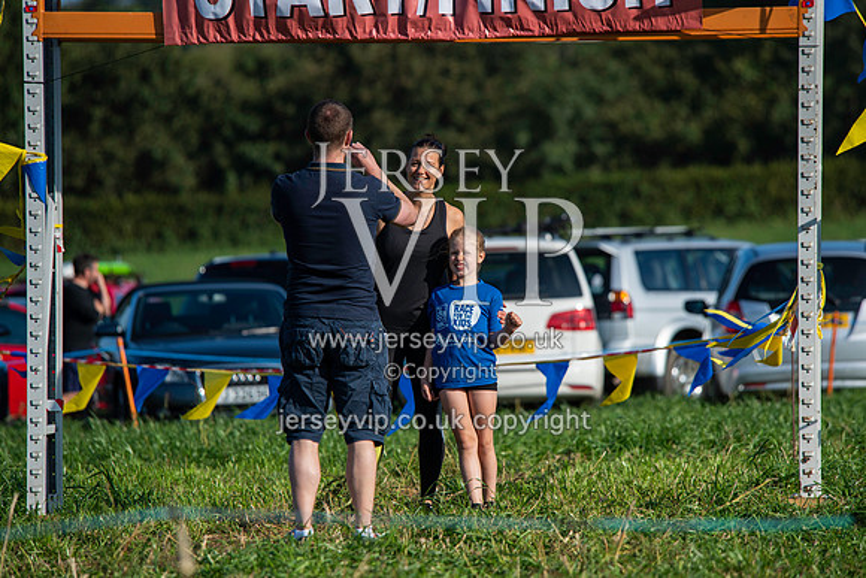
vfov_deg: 4.2
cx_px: 462
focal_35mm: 327
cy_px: 299
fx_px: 7869
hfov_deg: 6.3
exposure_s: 1/2000
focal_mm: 300
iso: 125
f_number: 5.3
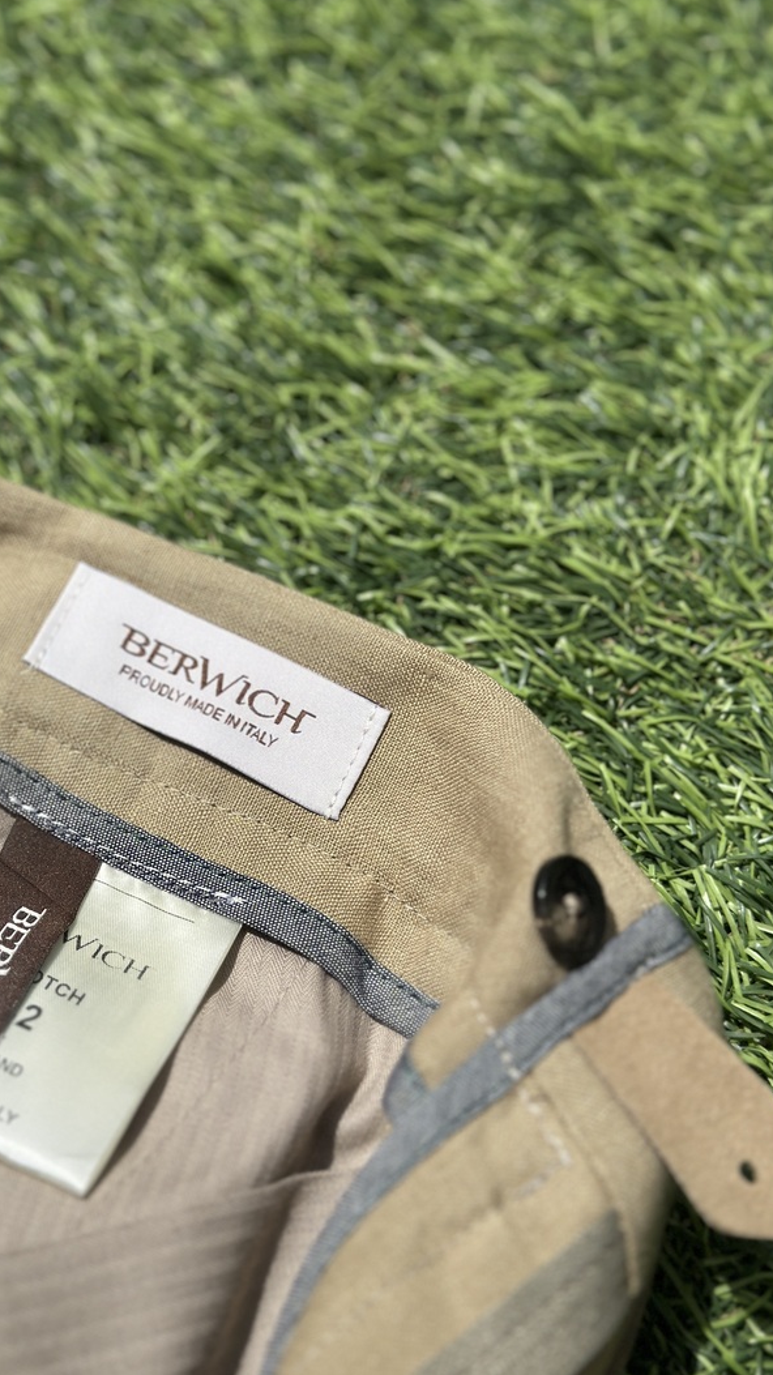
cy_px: 688
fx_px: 1932
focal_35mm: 53
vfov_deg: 39.2
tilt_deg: -66.6
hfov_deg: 22.5
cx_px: 268
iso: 100
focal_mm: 6.86
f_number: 1.78
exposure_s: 1/10870
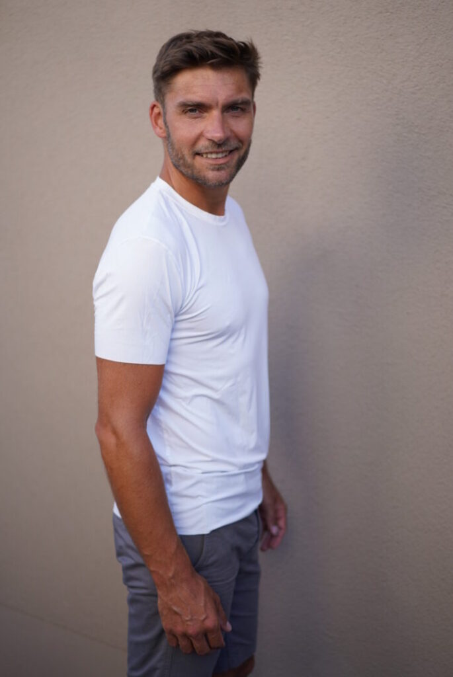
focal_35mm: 55
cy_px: 338
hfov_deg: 24.7
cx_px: 226
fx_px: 1036
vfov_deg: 36.2
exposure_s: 1/800
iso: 100
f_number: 1.8
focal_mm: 55
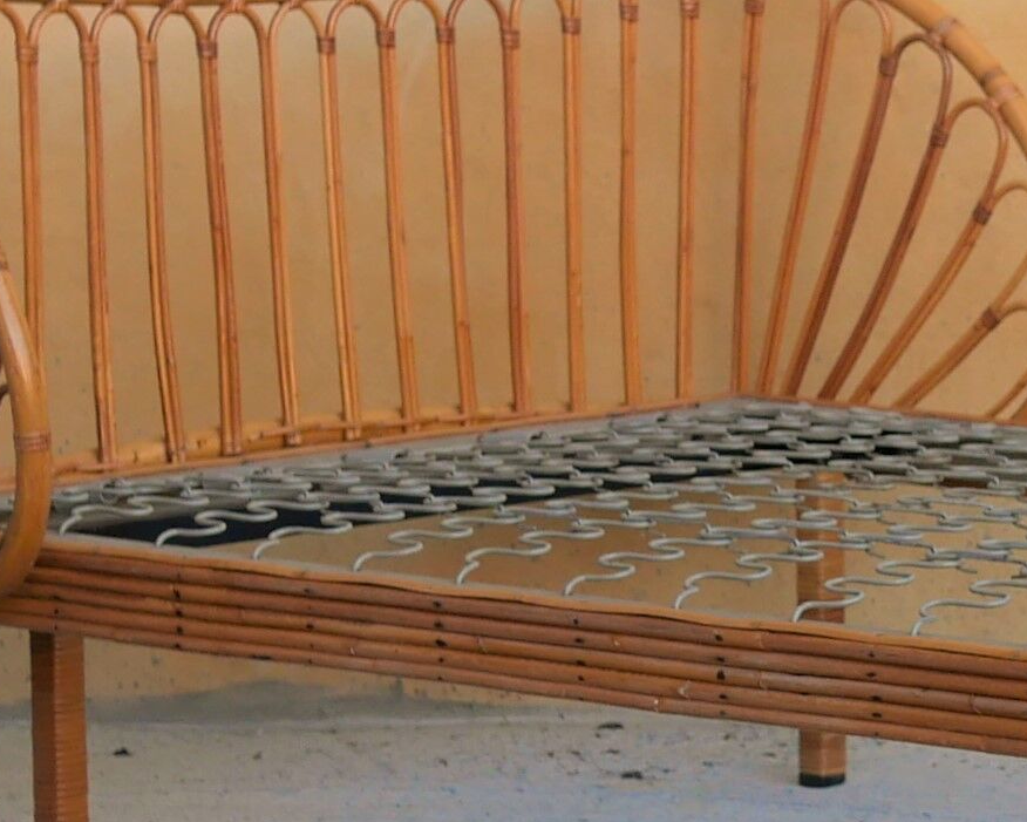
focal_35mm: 195
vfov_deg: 7.9
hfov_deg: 9.8
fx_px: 5928
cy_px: 199
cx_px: 1253
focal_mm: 20
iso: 200
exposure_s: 1/320
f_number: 2.8
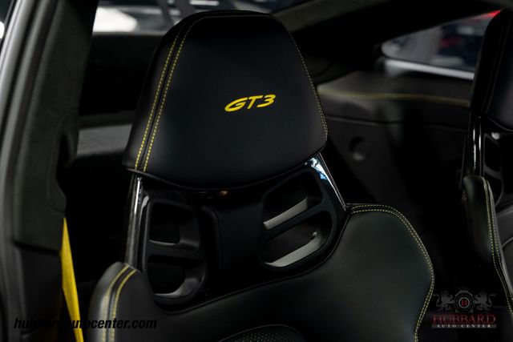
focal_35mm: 54
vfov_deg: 25.1
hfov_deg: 36.9
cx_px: 256
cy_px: 171
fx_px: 770
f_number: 4
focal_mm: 54
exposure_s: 1/60
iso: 3200
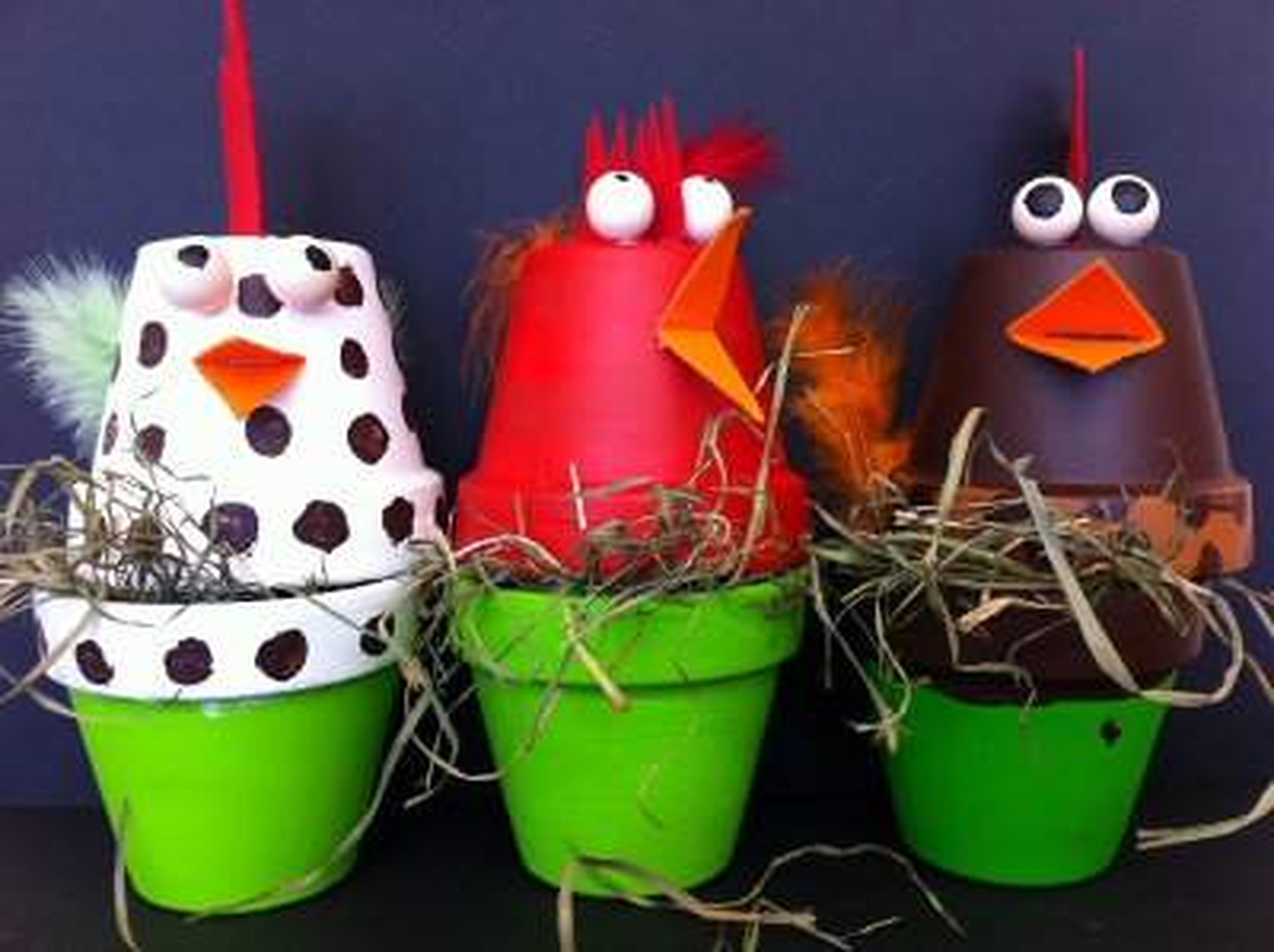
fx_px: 1287
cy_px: 476
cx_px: 637
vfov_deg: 40.6
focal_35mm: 35
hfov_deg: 52.7
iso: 80
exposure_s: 1/15
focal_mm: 3.85
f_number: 2.8
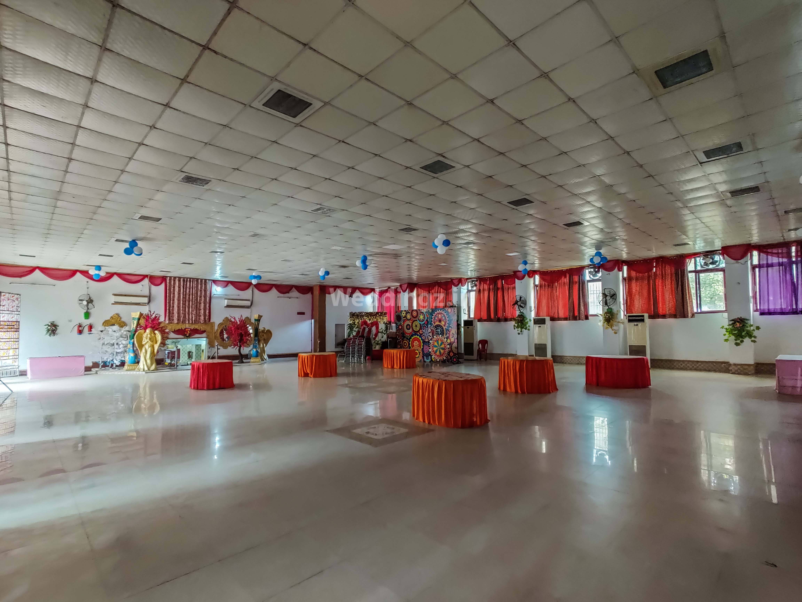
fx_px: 301
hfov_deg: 106.2
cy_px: 301
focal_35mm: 13
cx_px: 401
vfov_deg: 89.9
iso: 1000
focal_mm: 2.25
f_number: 2.2
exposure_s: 1/20
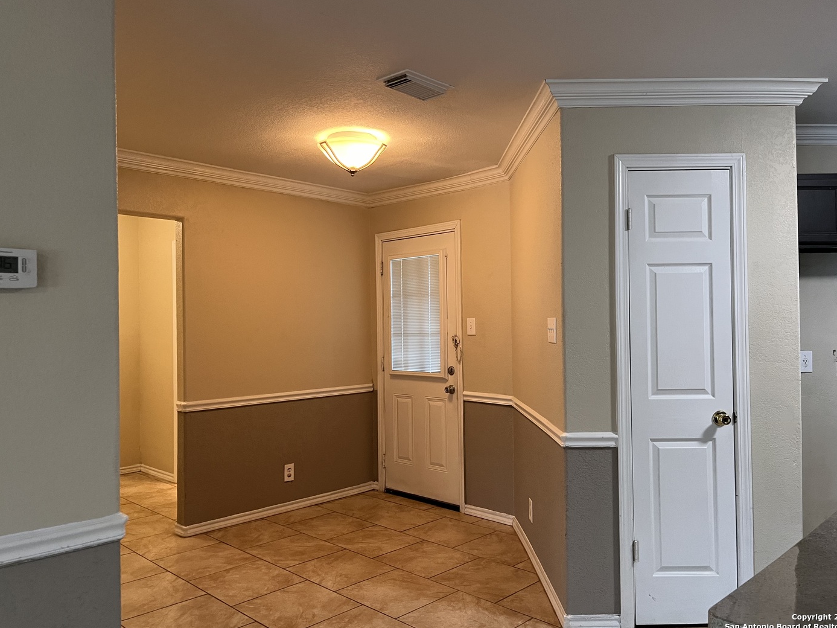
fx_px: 653
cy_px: 306
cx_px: 421
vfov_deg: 51.3
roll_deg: +0.7
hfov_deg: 65.3
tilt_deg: +0.9
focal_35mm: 27
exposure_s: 1/60
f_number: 1.6
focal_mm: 5.1
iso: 200
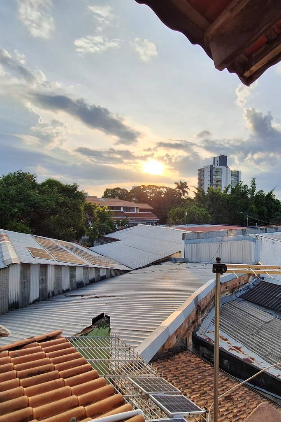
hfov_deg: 62.0
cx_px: 199
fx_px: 223
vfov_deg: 86.9
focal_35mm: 19
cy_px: 210
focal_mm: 1.74
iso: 40
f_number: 2.2
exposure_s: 1/839
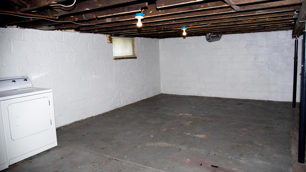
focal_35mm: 26
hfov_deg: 71.9
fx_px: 211
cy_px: 79
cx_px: 158
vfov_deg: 44.3
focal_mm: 24
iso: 250
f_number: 4
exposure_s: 1/200
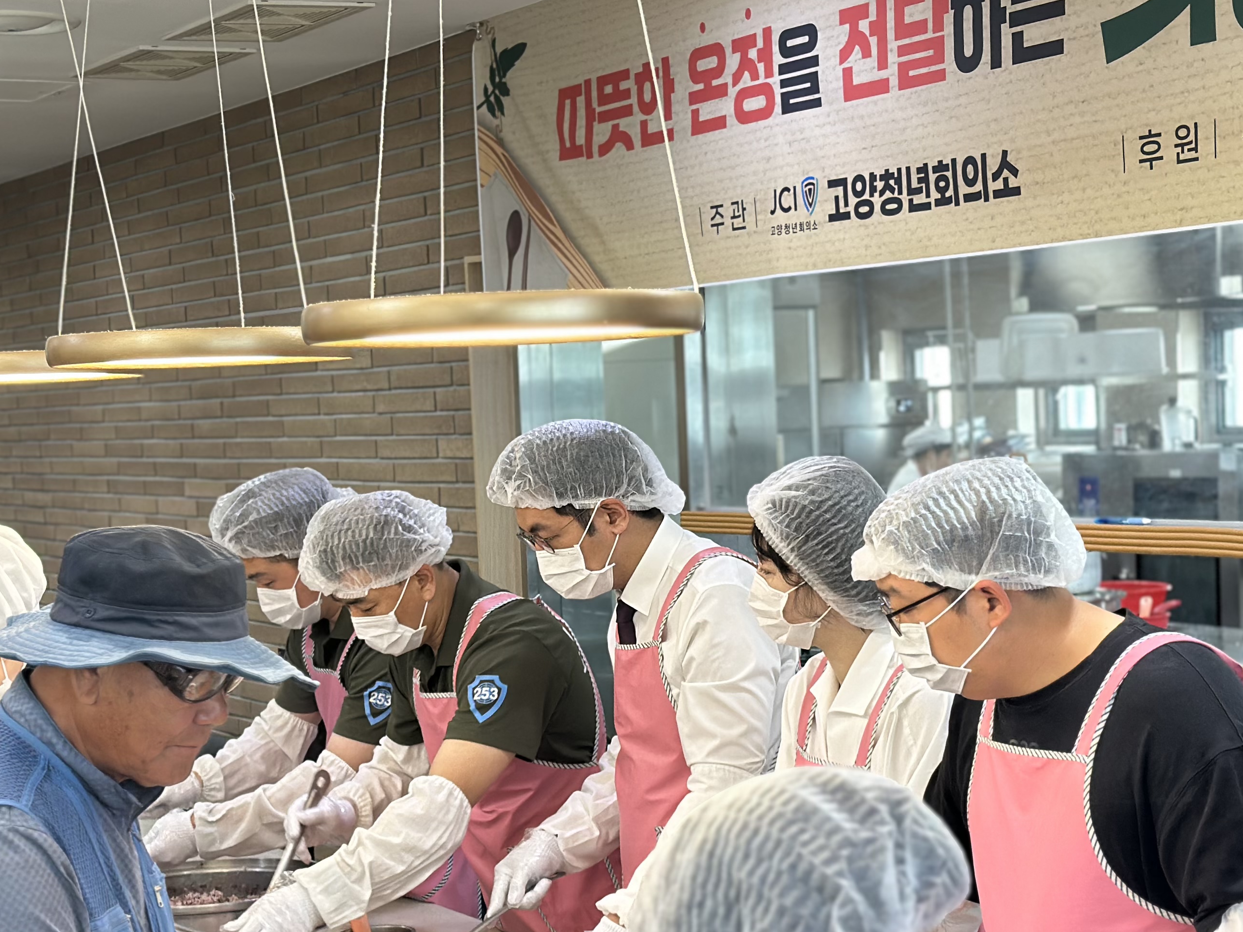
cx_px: 613
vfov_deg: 19.6
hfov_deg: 26.0
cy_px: 557
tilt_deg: -4.2
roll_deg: +2.9
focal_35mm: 75
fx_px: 2693
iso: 125
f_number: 1.78
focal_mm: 6.86
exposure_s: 1/120
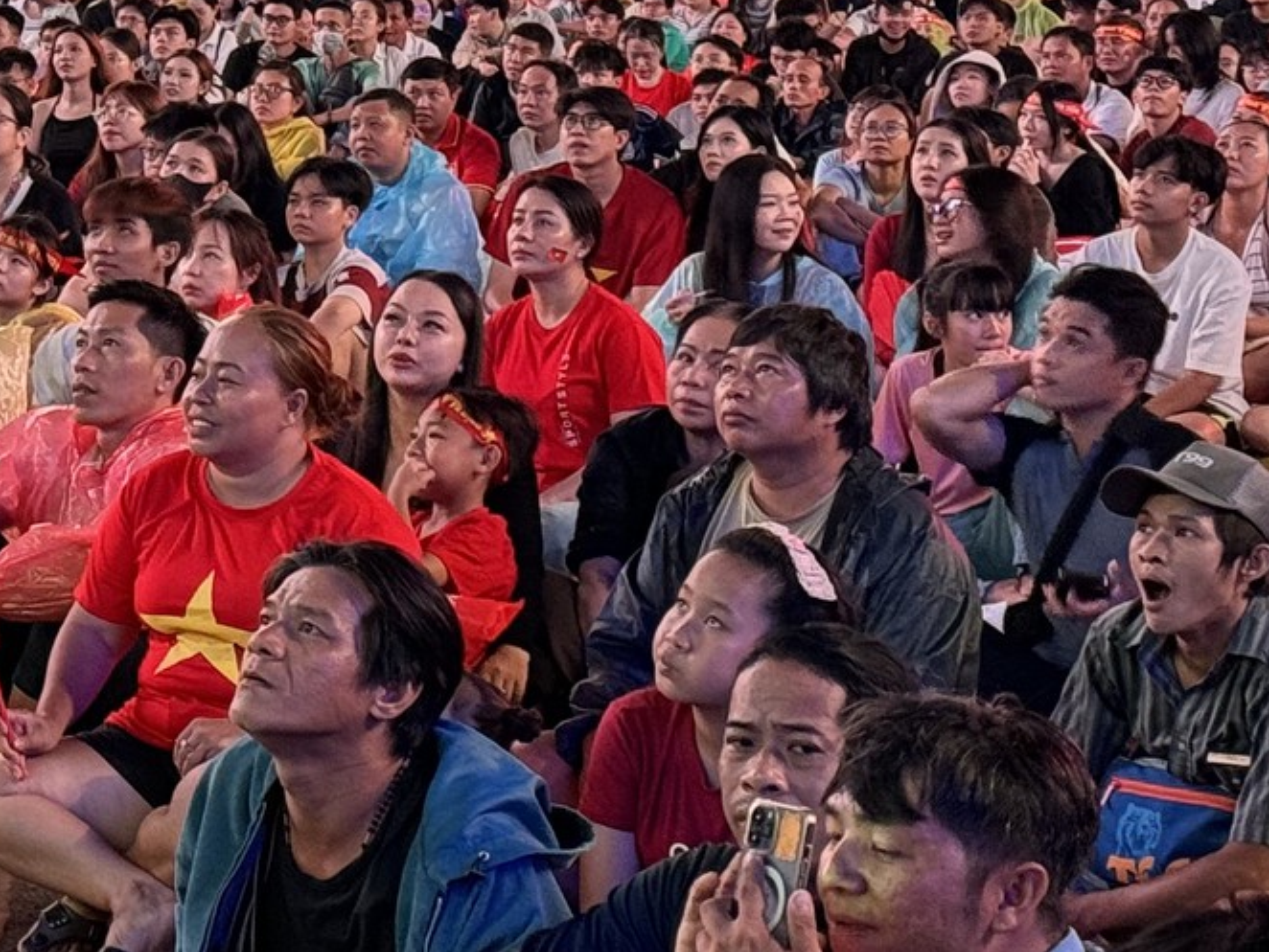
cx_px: -642
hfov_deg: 12.9
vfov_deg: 10.2
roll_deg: +0.7
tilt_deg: -2.9
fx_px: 5318
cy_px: 92
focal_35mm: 145
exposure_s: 1/40
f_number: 1.78
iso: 320
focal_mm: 6.76
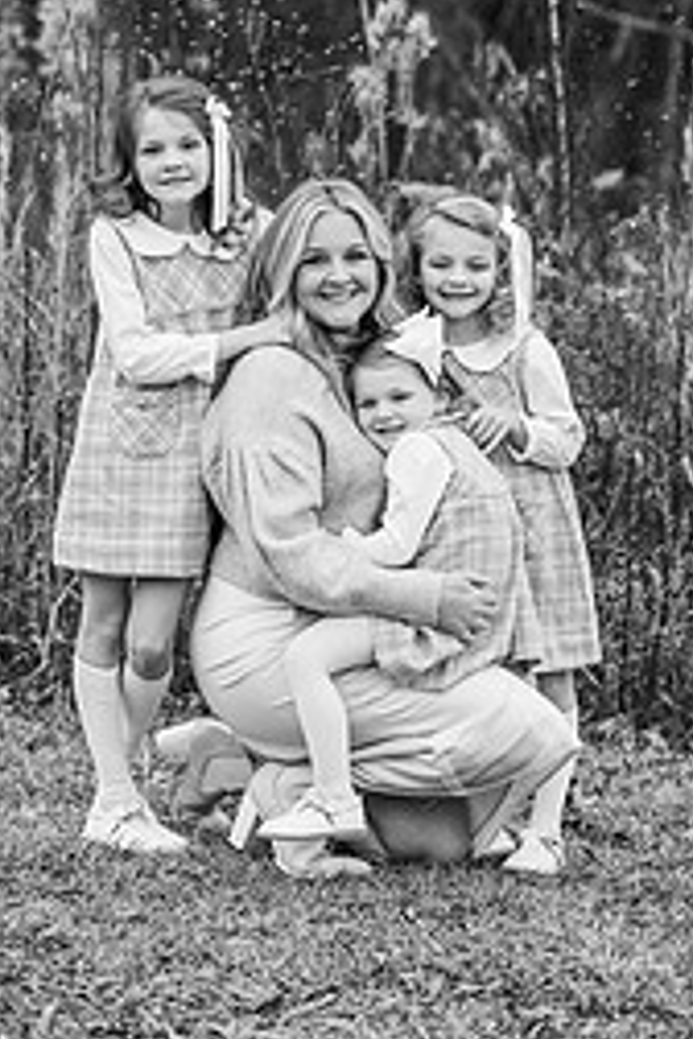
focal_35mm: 152
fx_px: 4389
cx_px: 330
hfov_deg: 9.0
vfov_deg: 13.4
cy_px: 173
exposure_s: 1/320
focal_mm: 85
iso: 125
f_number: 2.5
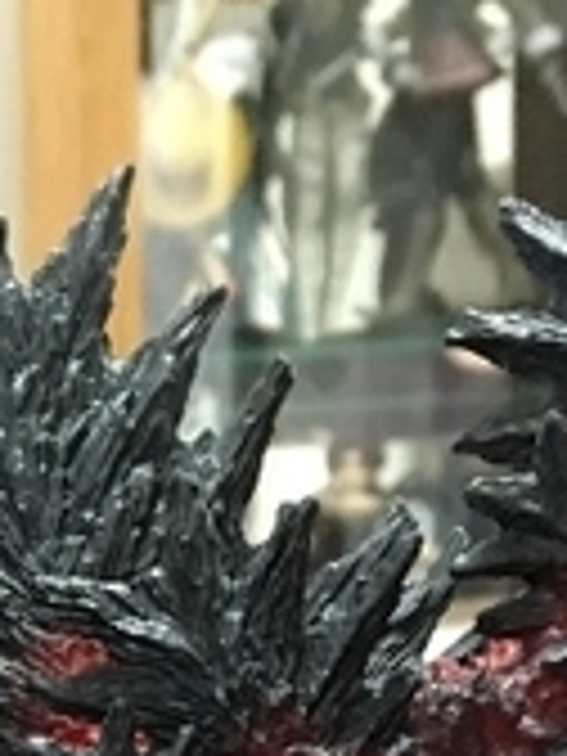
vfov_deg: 12.4
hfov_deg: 10.4
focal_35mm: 138
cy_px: 1588
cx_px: -310
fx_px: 3014
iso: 80
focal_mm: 4.15
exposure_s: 1/15
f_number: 2.2
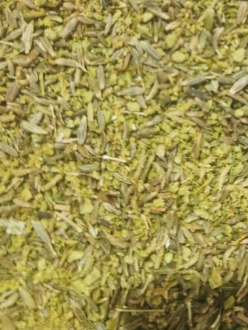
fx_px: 544
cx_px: 201
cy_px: 43
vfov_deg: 32.4
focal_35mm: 57
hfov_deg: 25.2
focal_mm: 5.58
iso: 500
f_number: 1.8
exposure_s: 1/40
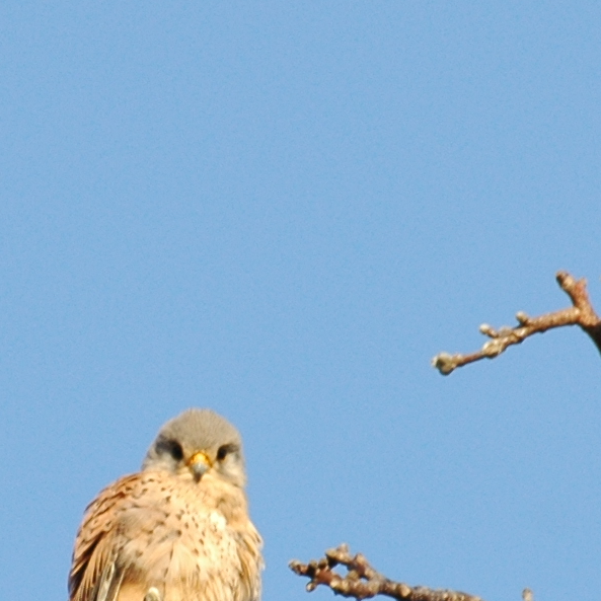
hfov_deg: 0.9
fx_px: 38048
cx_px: 191
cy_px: 484
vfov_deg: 0.9
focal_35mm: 1937
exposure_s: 1/320
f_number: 8
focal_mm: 300
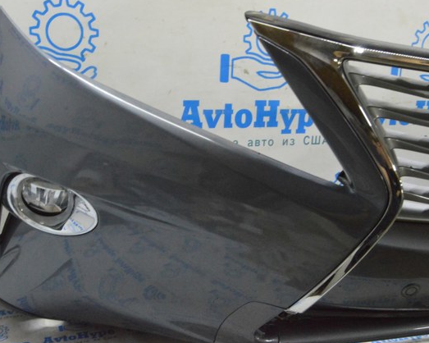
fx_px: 502
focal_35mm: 40
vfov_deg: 37.7
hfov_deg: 46.1
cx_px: 185
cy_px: 171
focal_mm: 23
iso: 6400
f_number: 20
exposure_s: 1/15
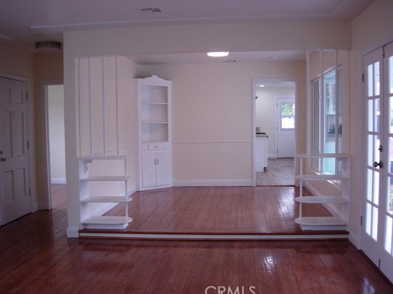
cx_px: 196
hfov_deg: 47.9
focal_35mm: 39
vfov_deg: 36.8
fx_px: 443
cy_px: 150
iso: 64
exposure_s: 1/52.2
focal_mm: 7.8
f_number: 2.8
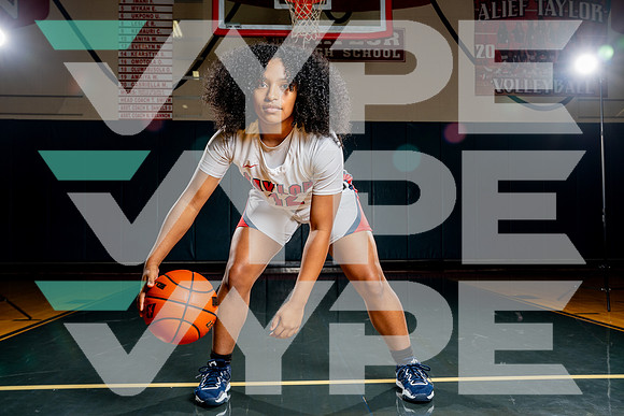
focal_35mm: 35
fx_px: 610
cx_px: 313
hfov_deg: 54.2
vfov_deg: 37.7
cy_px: 207
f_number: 8
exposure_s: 1/250
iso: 320
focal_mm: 33
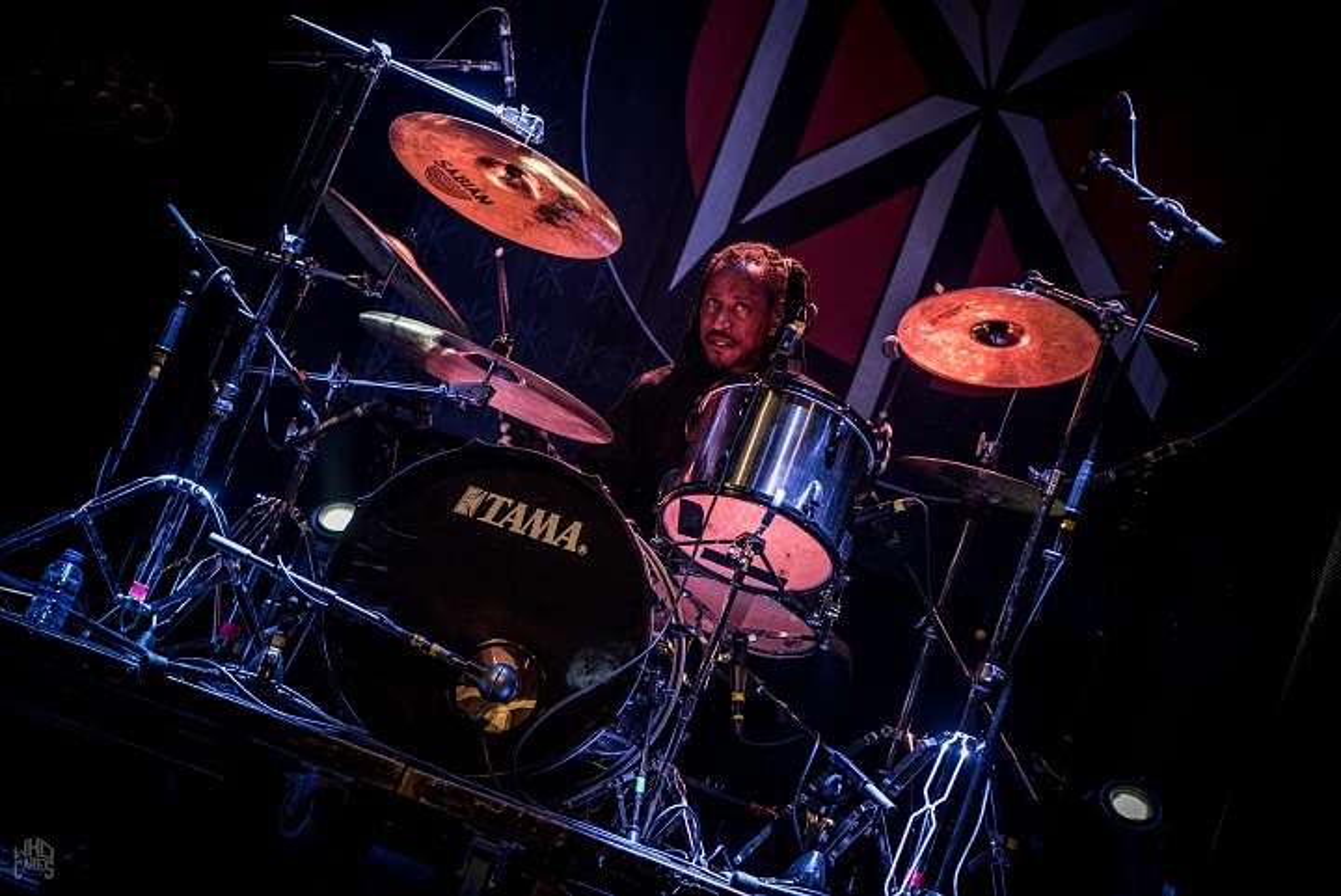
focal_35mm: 70
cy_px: 448
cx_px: 670
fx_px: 2609
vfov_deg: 19.5
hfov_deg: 28.8
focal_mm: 70
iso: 1000
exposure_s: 1/80
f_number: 2.8
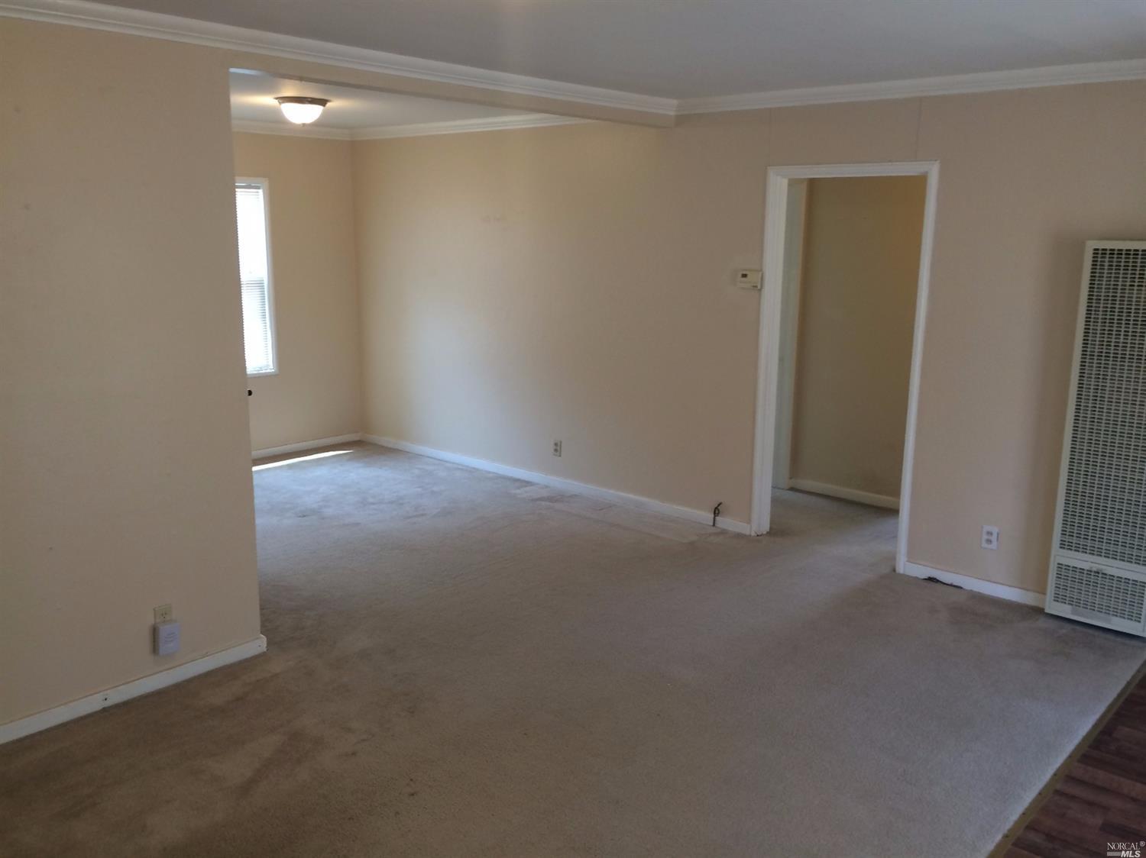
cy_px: 429
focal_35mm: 29
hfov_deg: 61.7
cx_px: 573
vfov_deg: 48.2
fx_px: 960
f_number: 2.2
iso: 64
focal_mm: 4.15
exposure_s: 1/30
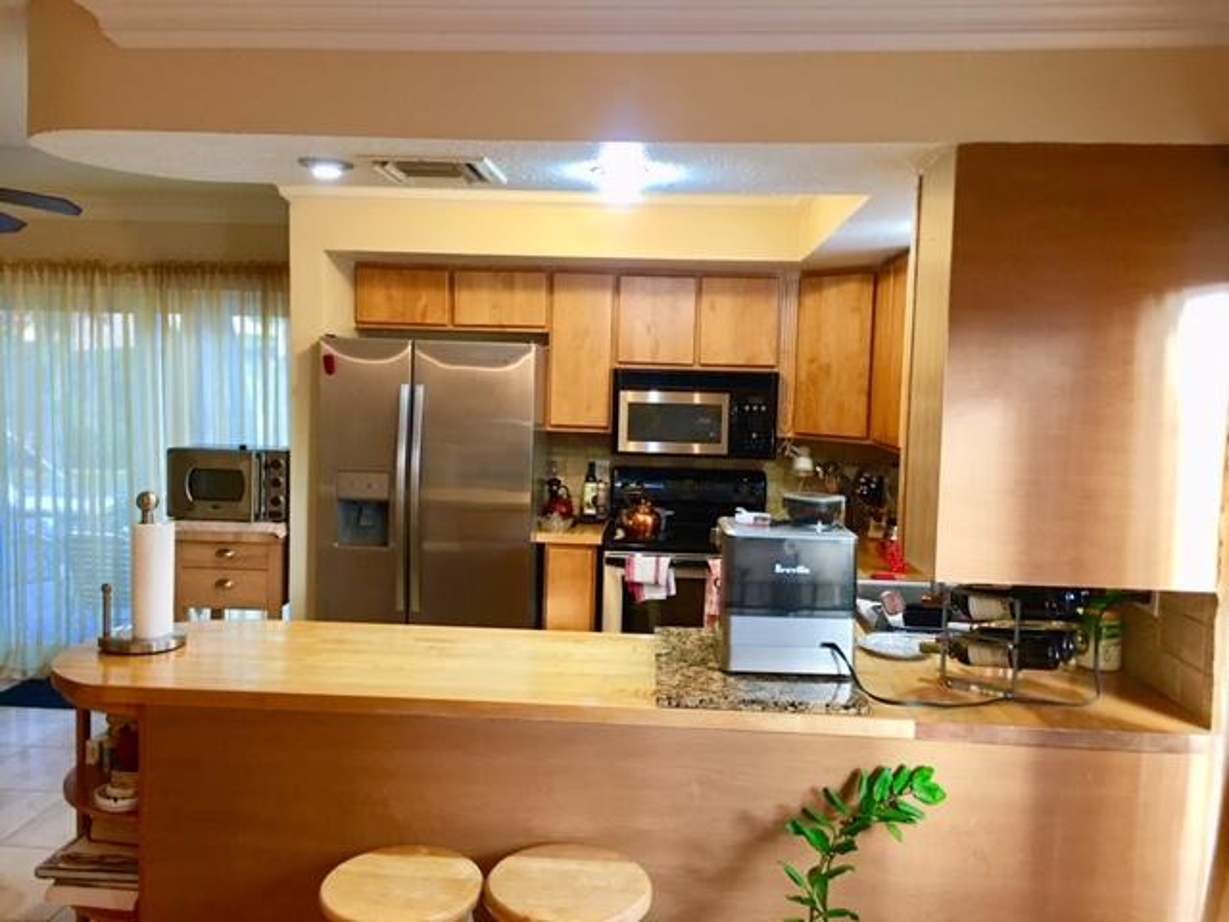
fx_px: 1030
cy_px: 461
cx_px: 614
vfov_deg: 48.2
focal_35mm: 29
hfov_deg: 61.7
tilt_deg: -3.0
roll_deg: -1.9
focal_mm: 4.15
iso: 64
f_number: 2.2
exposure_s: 1/15
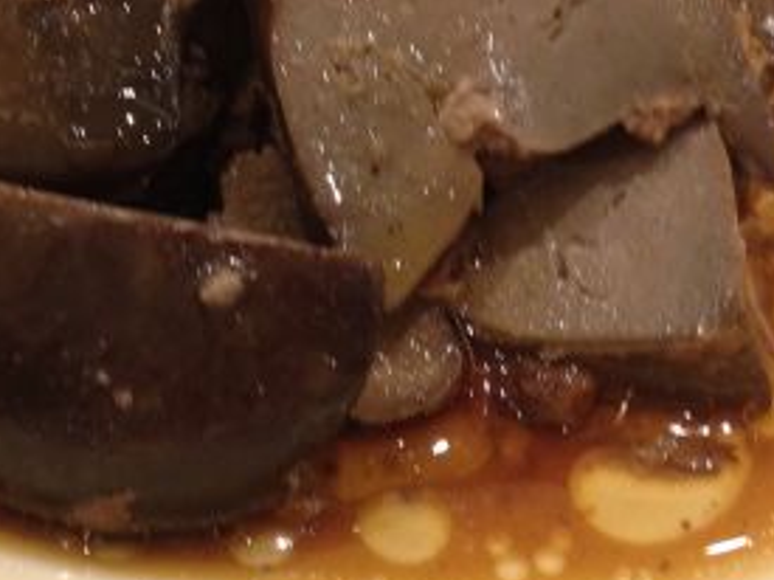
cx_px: 242
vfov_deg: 16.5
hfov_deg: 21.9
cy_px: 145
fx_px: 1989
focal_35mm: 89
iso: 125
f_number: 2.4
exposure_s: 1/20
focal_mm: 4.28
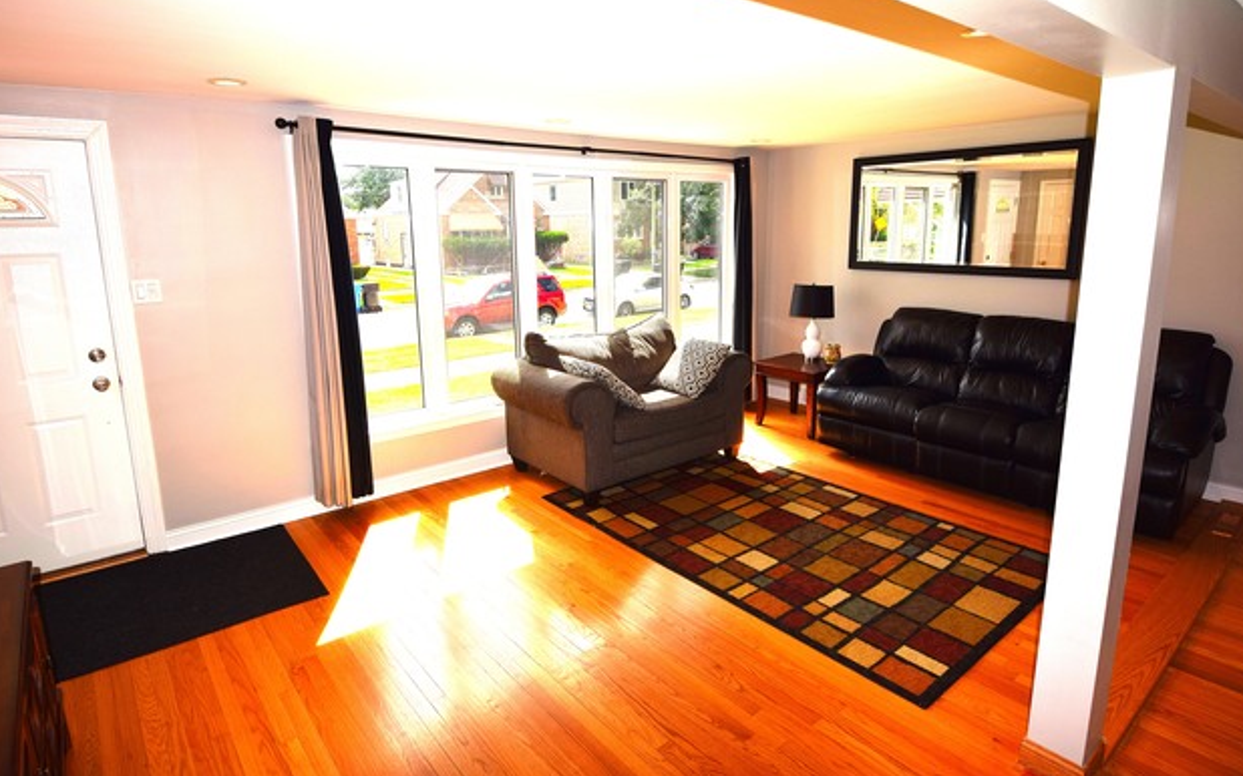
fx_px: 644
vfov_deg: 62.1
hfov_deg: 88.0
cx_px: 630
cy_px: 355
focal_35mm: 19
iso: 220
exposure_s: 1/125
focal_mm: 12
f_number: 5.6
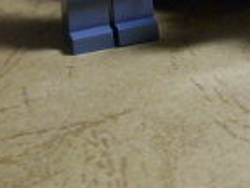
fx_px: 1184
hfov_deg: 11.8
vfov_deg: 8.7
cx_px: 309
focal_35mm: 164
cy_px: -139
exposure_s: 1/50
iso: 220
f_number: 2.8
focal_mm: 6.2
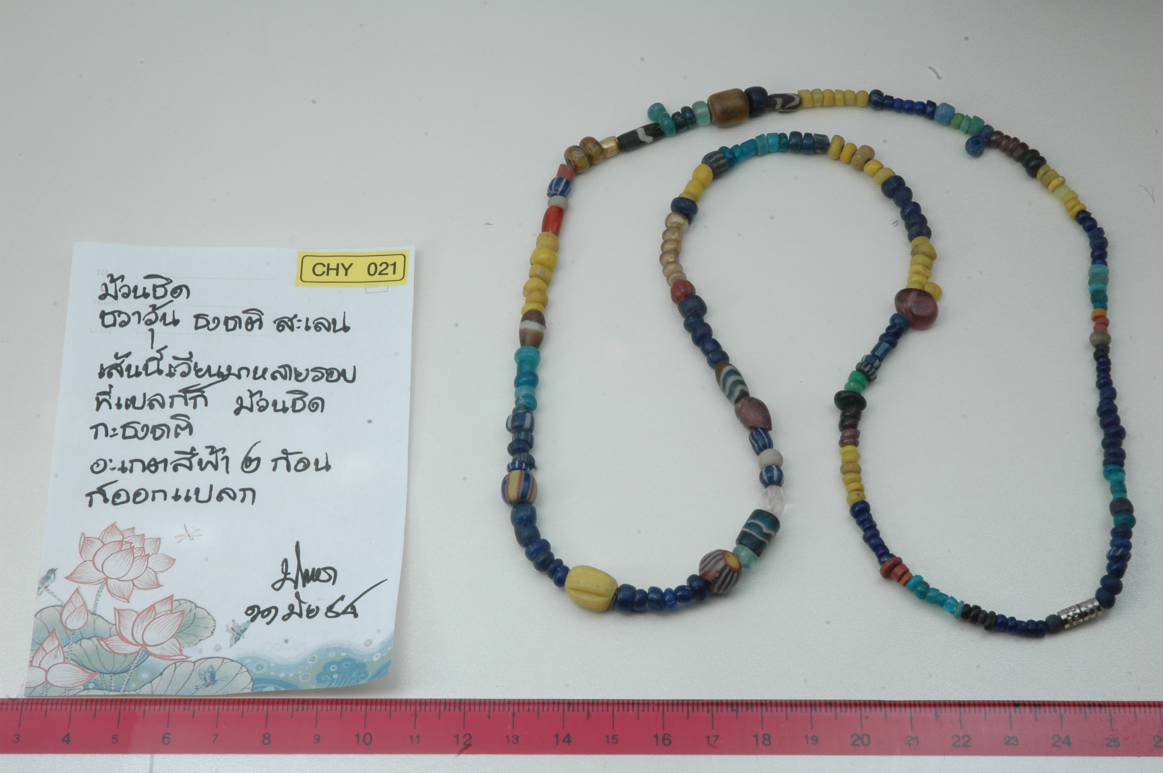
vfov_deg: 16.5
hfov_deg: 24.6
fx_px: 2663
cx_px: 582
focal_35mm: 82
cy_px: 386
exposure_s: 1/125
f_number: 29
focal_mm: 55
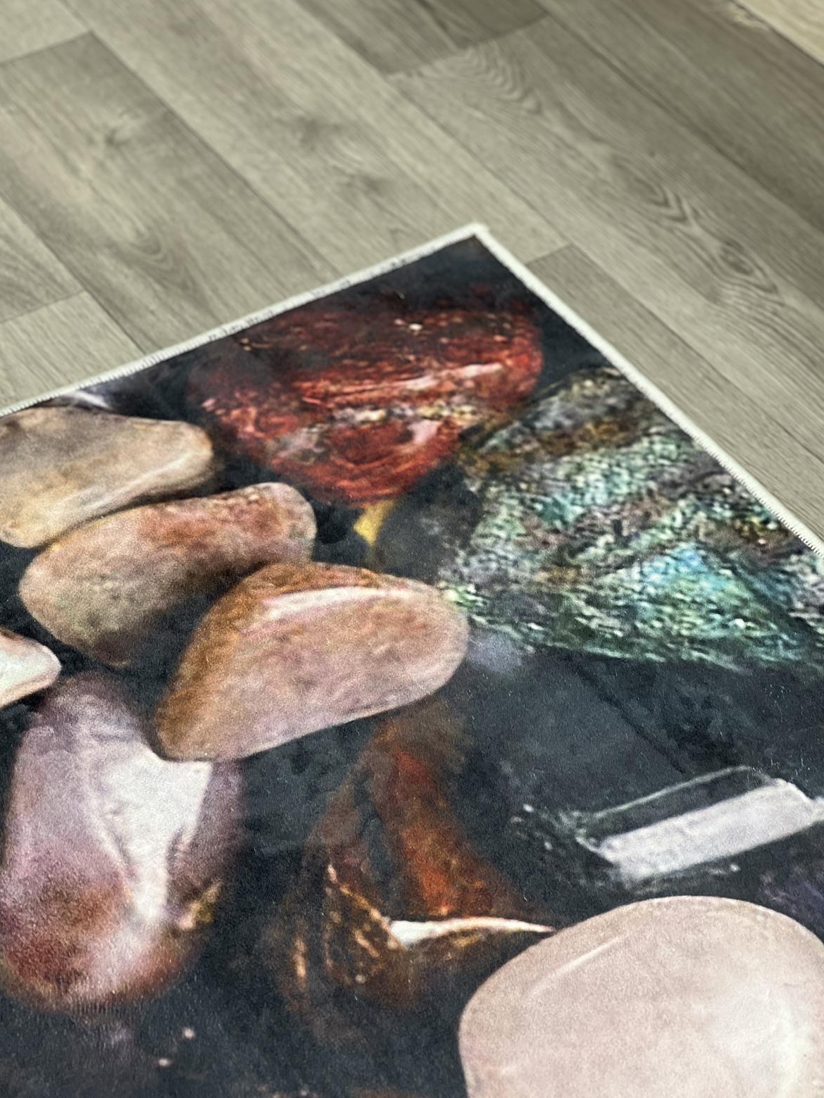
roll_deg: -1.1
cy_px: 547
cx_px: 416
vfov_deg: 24.7
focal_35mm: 79
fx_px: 2506
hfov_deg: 18.7
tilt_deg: -43.9
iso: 125
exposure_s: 1/33
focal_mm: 9
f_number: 2.8
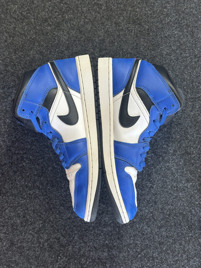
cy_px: 134
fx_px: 372
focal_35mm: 48
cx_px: 100
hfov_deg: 30.3
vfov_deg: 39.7
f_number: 1.78
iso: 125
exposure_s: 1/50
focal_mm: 6.86
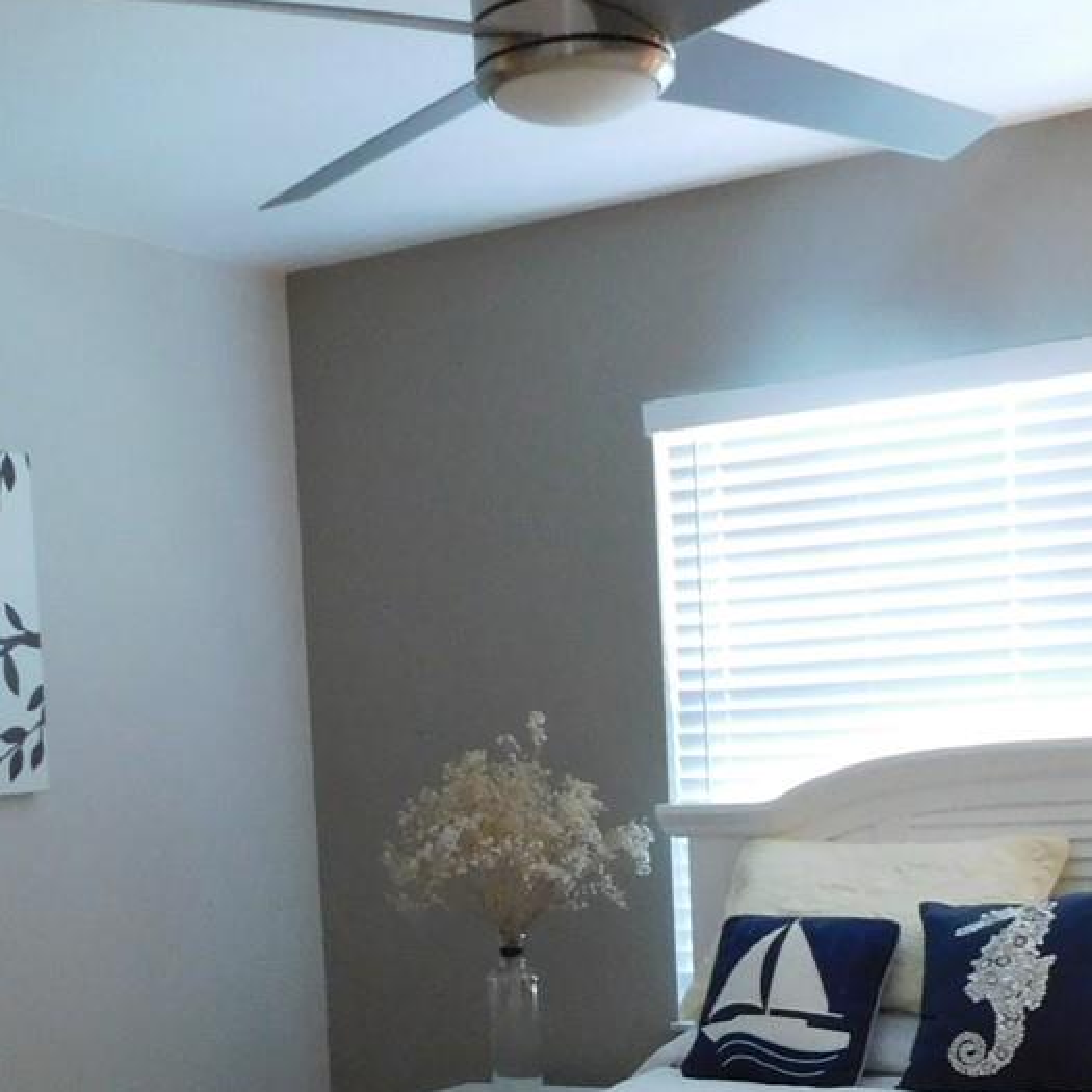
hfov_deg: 27.6
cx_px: 383
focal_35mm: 62
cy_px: 994
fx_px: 2213
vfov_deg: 26.7
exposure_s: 1/8
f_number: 3
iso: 400
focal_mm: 4
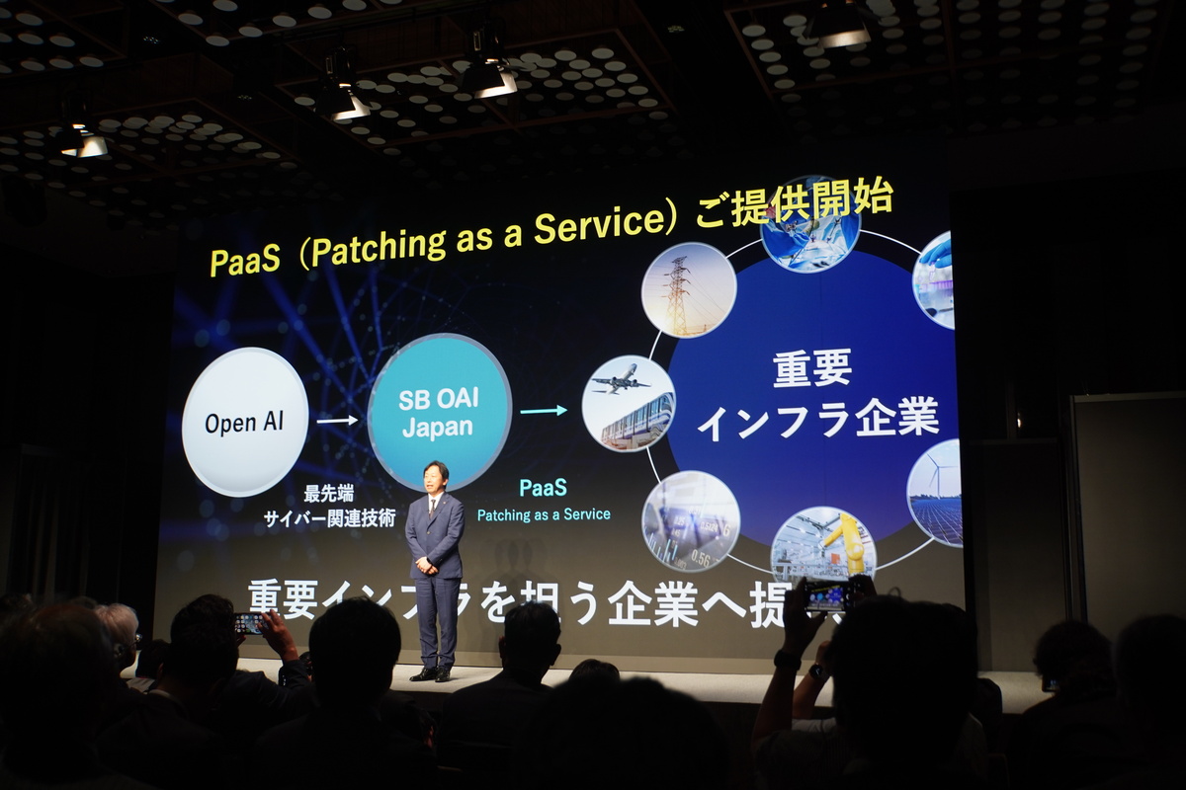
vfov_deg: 37.8
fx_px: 1156
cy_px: 395
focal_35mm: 35
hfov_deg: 54.3
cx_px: 593
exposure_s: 1/40
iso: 250
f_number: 4
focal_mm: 23.4
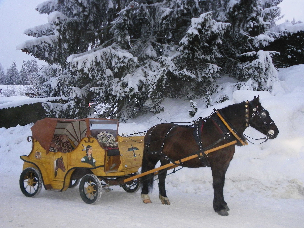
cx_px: 152
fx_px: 299
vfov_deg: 41.8
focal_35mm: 34
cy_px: 114
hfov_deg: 54.0
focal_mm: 6.1
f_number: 3.2
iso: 200
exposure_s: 1/125
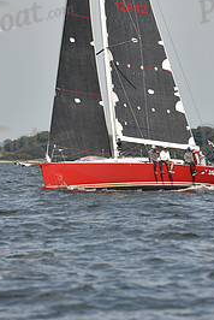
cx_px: 136
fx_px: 3877
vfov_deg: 4.7
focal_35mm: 436
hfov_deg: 3.2
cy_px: 72
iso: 250
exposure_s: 1/1250
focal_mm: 200
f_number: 5
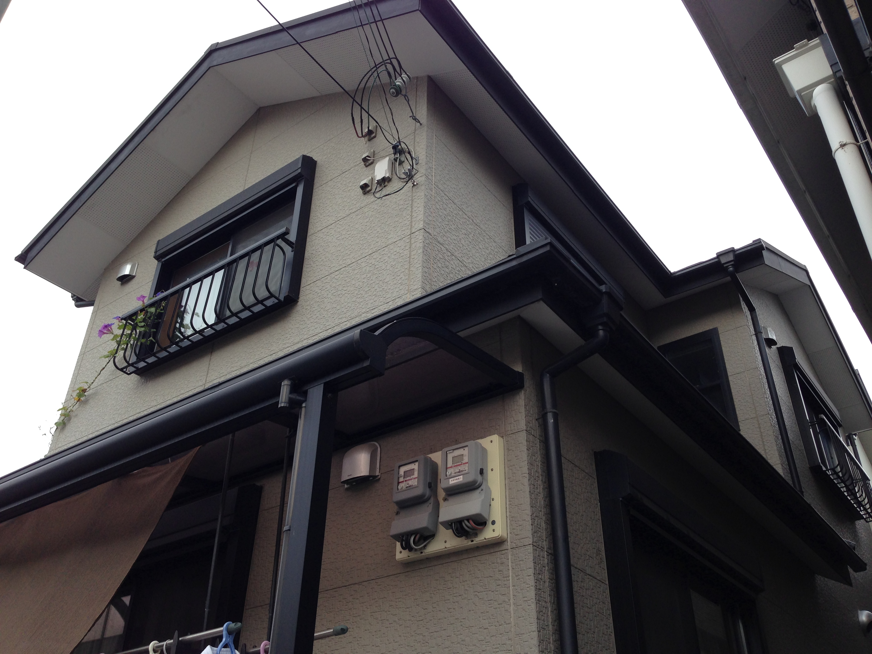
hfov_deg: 55.4
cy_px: 327
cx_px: 436
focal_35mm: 33
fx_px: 831
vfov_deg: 42.9
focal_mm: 4.12
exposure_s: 1/511
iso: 50
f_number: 2.4
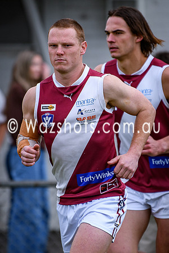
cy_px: 133
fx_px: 4218
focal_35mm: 599
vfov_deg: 3.4
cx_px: 116
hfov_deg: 2.3
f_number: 2.8
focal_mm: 200
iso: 220
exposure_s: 1/1600
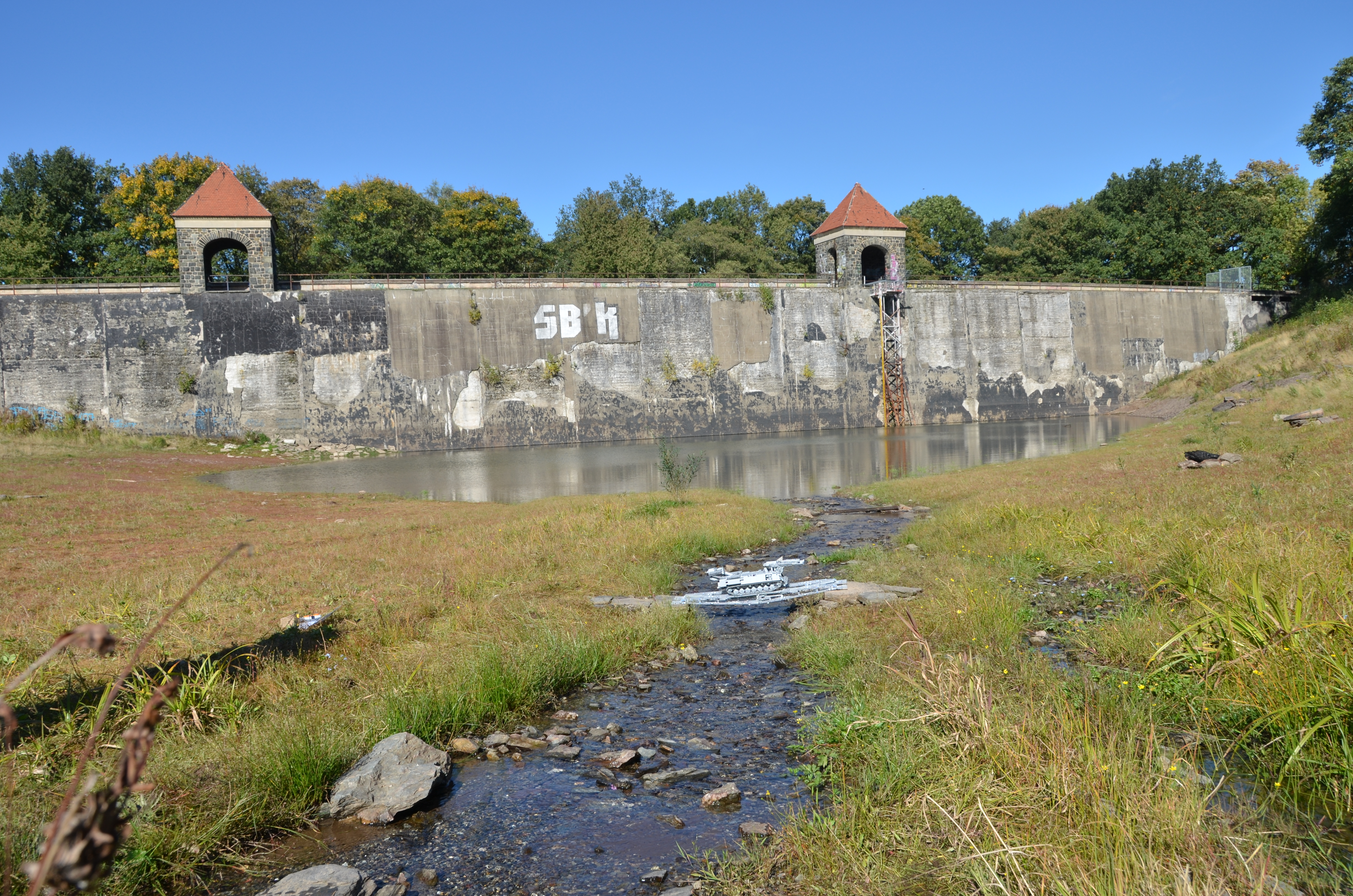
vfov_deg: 47.7
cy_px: 448
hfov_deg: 67.5
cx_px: 676
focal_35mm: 27
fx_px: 1013
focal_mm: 18
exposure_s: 1/250
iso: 100
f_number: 8
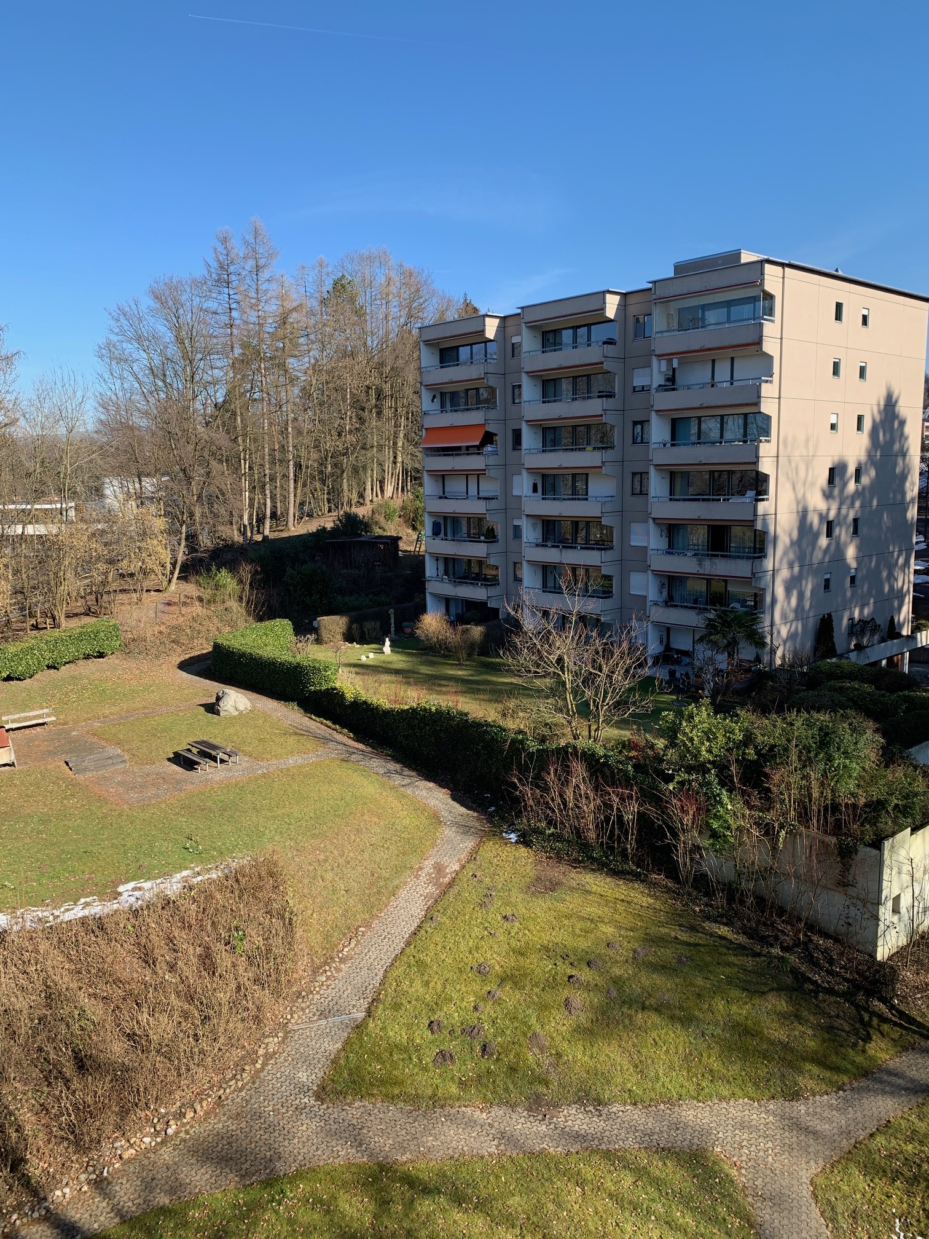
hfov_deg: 53.1
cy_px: 620
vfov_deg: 67.3
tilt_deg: -8.3
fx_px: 930
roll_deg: +0.8
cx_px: 464
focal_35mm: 26
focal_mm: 4.25
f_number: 1.8
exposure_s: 1/1149
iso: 25
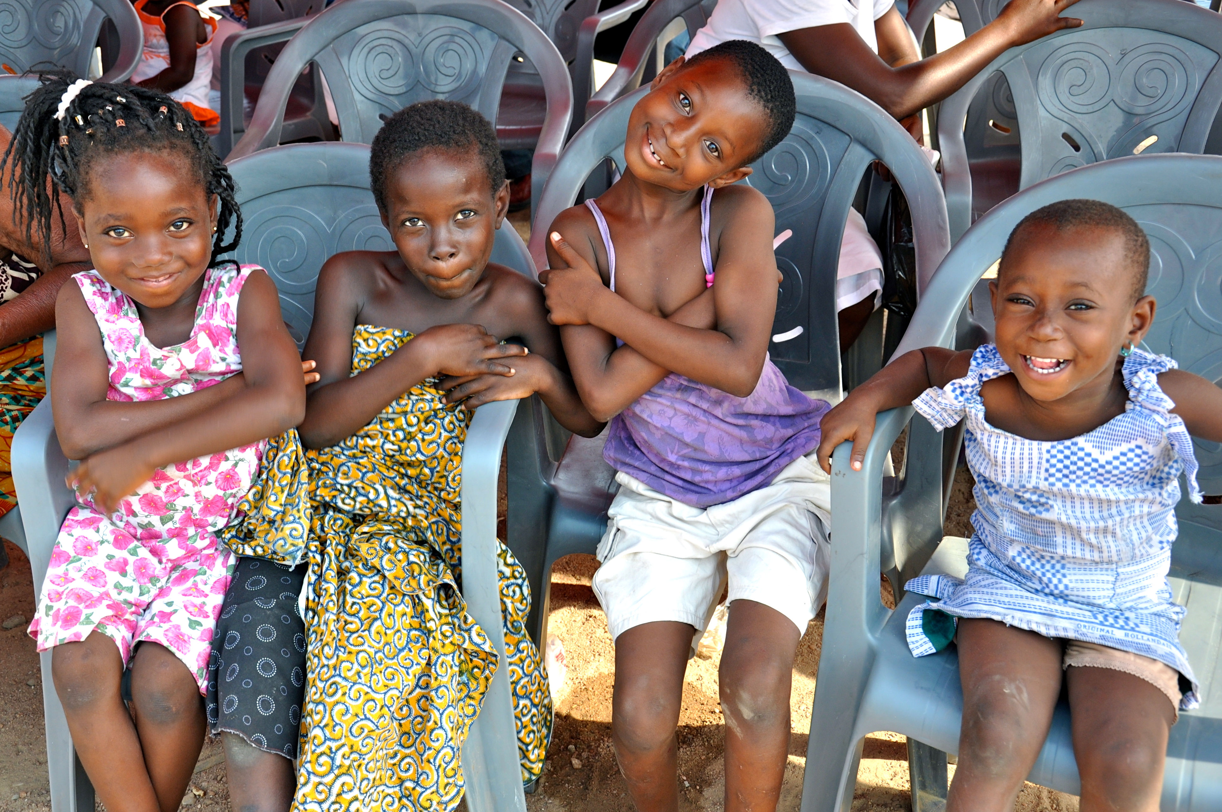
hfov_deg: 46.4
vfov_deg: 31.8
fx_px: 1424
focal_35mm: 42
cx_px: 611
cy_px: 406
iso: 200
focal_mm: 28
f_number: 5.6
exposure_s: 1/125
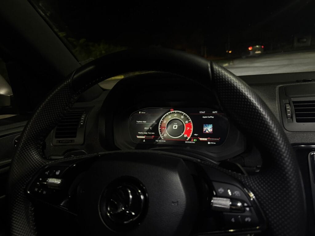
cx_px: 158
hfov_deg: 71.6
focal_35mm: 24
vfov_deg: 56.8
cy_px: 118
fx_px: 218
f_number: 1.78
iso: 500
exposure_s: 1/56
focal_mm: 6.76
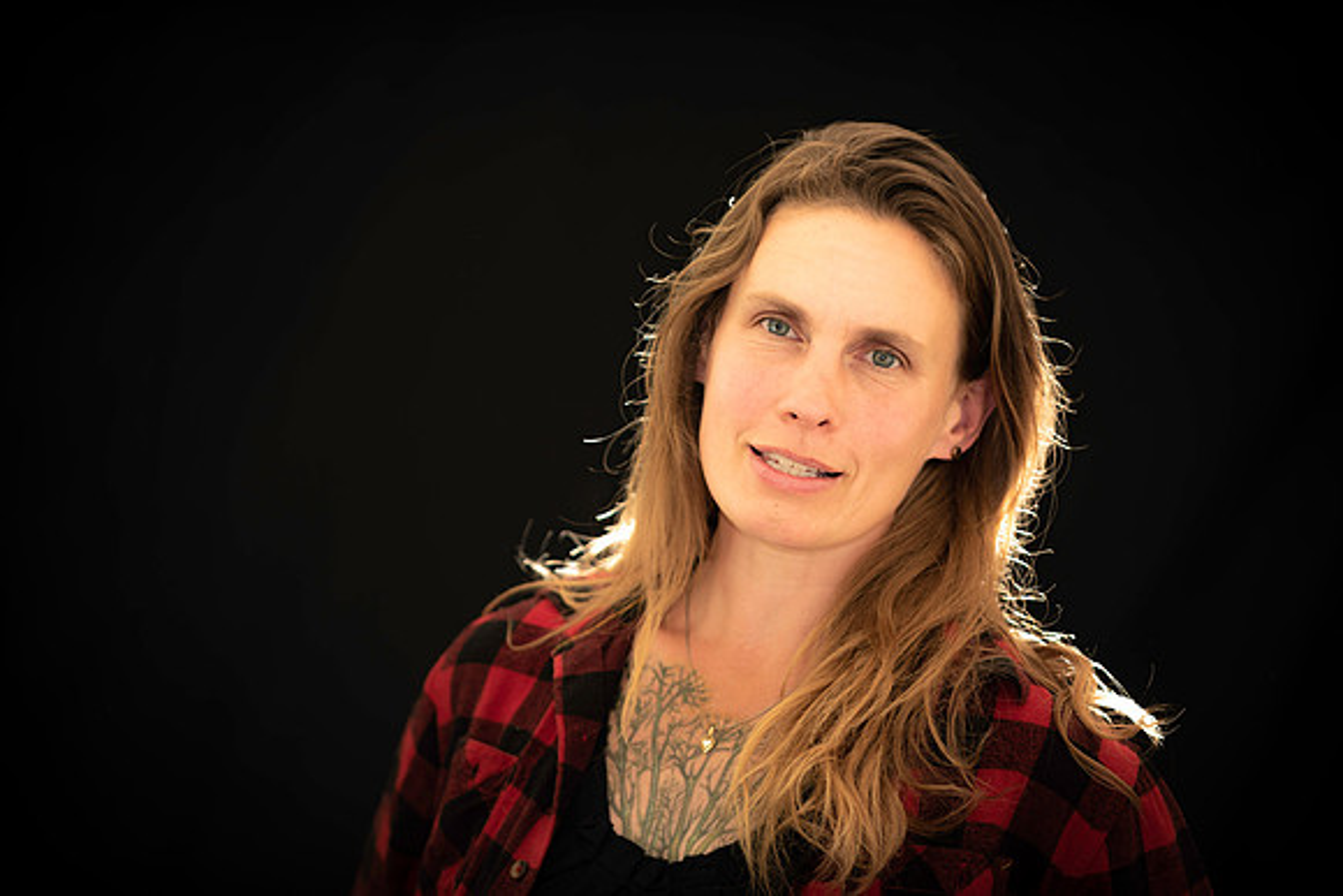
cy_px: 448
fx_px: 6343
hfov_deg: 12.1
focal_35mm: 170
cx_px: 672
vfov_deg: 8.1
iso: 50
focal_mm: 170
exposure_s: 1/30
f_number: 2.8
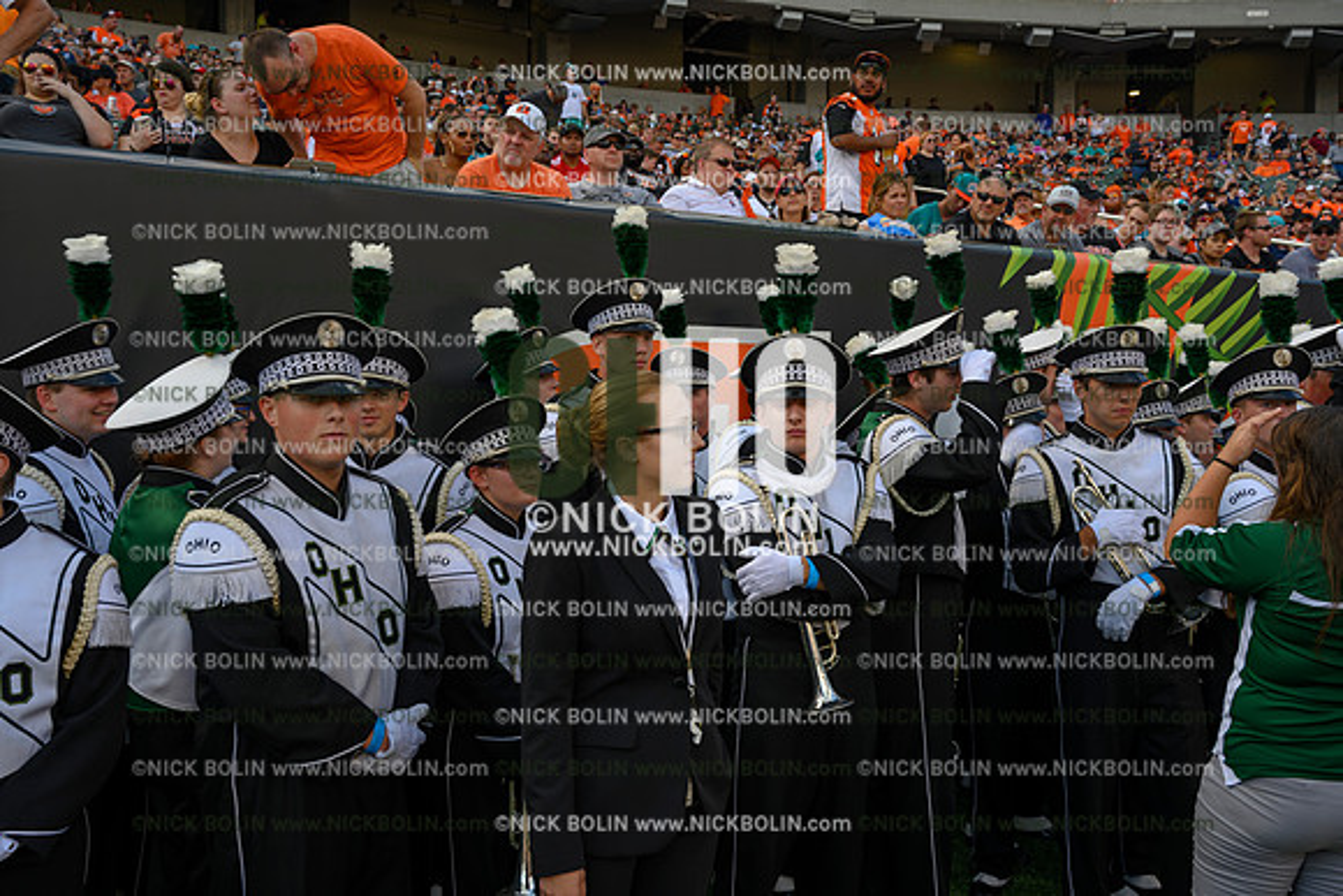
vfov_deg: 40.6
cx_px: 672
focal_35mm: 32
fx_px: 1213
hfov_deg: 58.0
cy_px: 448
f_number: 7.1
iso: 80
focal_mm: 32.5
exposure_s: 1/100
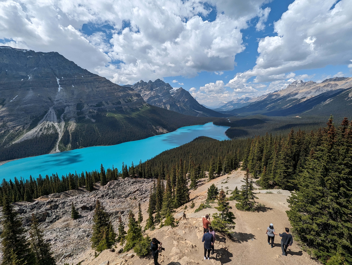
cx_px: 176
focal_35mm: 13
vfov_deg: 90.1
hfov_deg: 106.1
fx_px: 132
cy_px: 132
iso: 45
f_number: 2.2
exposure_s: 1/2653
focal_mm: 1.95
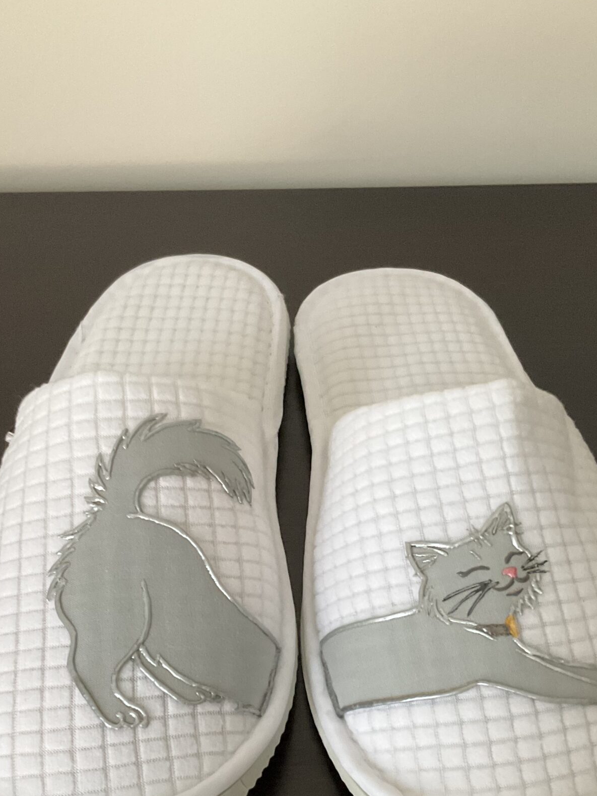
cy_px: 551
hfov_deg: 30.9
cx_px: 294
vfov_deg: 39.8
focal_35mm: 47
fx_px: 1081
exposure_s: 1/50
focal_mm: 3
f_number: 1.8
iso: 320
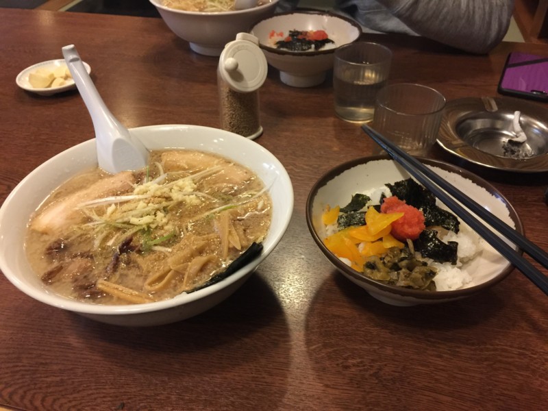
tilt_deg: -39.7
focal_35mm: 29
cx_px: 274
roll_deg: +0.9
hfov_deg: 61.7
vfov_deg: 48.2
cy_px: 206
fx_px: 459
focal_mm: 4.15
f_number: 2.2
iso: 100
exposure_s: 1/10
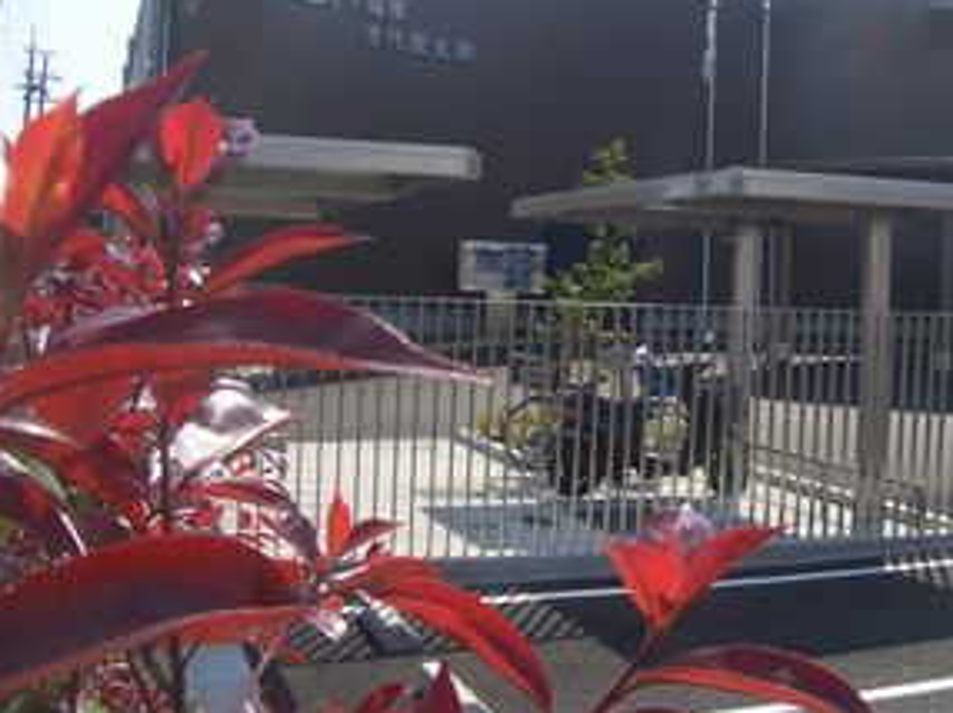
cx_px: 663
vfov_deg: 29.5
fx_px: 1348
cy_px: 257
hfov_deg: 38.3
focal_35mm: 49
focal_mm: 5.8
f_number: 4.3
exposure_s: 1/320
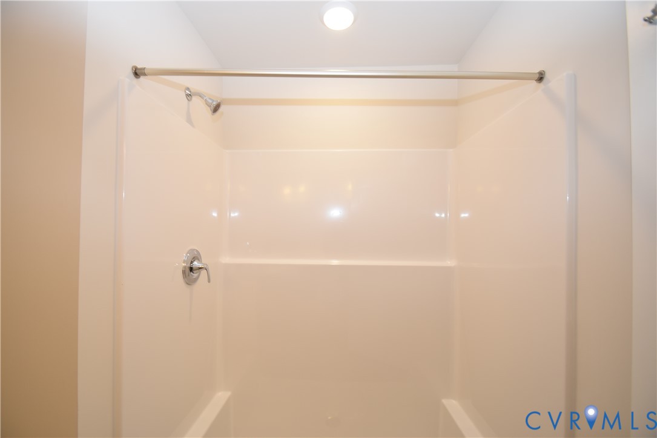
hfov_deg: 100.4
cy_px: 219
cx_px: 328
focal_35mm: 15
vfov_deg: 77.3
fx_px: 274
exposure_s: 1/60
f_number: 4
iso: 200
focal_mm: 10
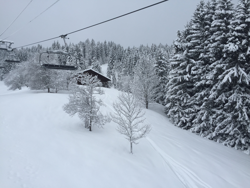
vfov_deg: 48.2
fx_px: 209
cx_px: 125
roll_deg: +0.8
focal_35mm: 29
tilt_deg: +4.0
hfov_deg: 61.7
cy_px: 94
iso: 32
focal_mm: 4.15
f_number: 2.2
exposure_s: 1/1412
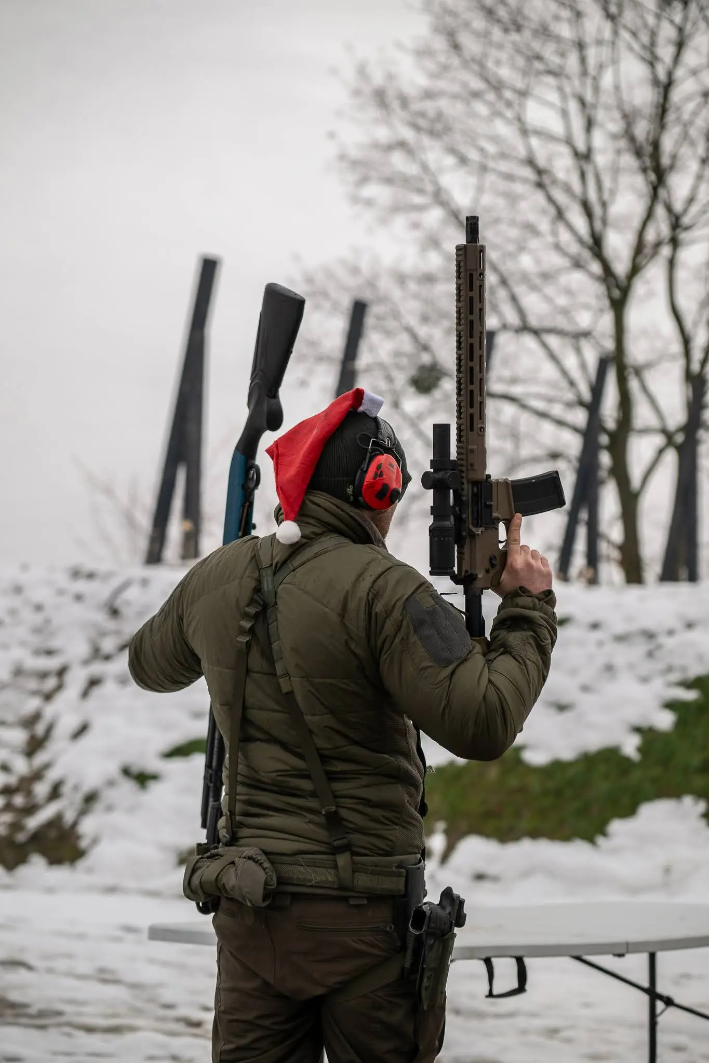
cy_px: 532
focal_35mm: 70
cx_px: 354
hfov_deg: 19.5
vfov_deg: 28.8
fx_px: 2068
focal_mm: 70
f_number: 3.5
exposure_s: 1/800
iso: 200
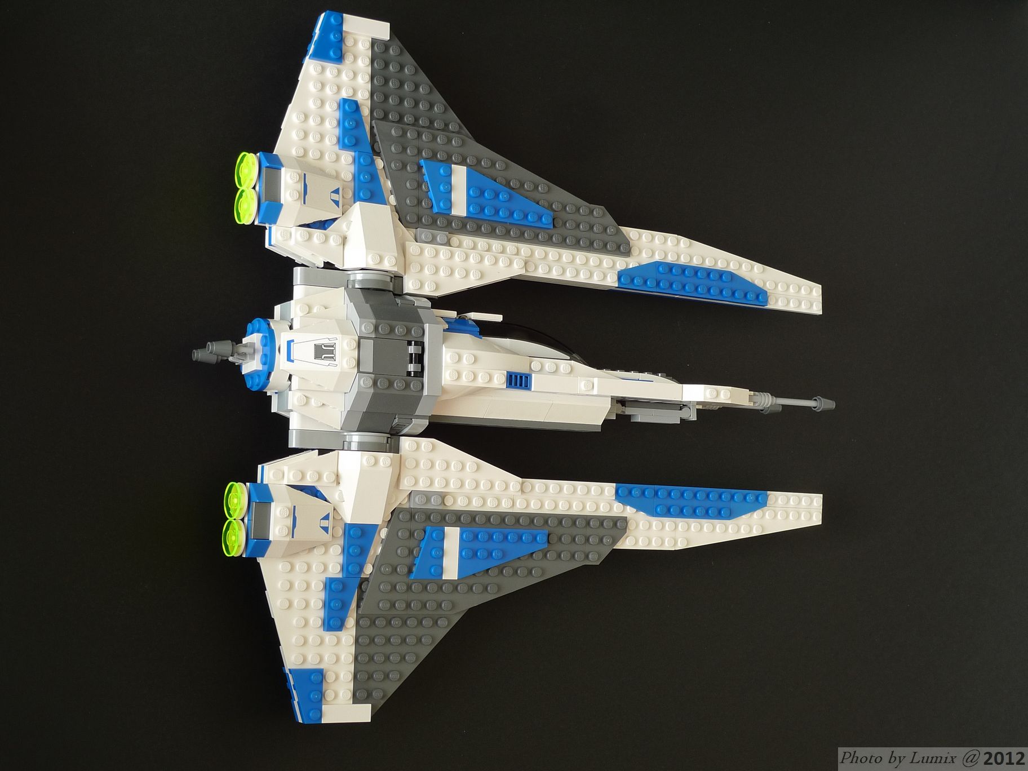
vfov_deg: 25.7
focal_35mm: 57
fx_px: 1693
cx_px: 514
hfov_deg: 33.8
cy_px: 386
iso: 80
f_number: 4
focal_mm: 12.1
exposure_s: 1/30
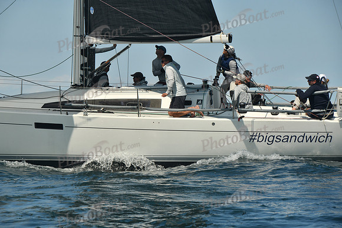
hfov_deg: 10.8
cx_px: 171
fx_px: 1805
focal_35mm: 190
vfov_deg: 7.2
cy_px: 114
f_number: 10
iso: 320
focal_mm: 190
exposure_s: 1/640
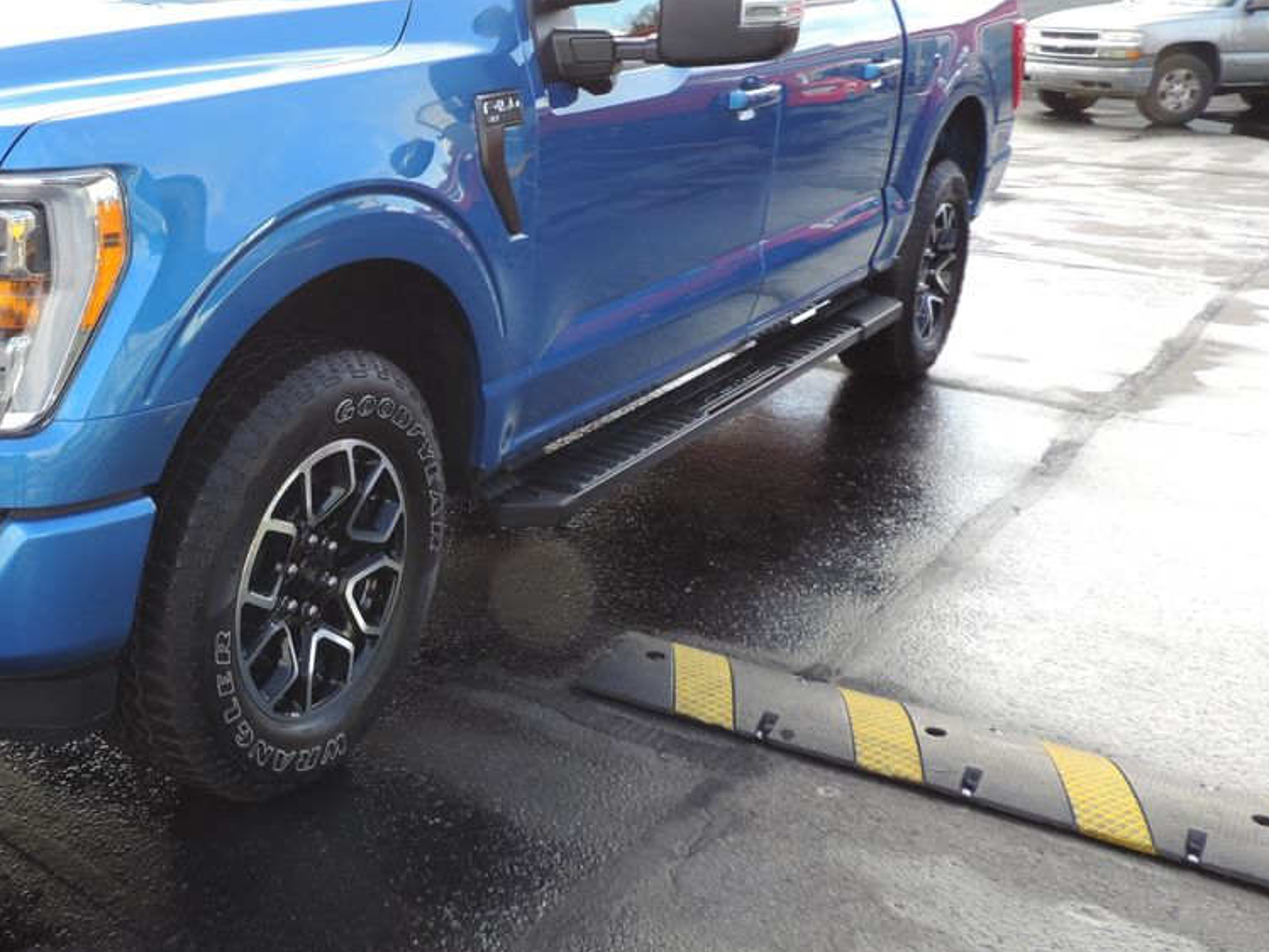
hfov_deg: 43.7
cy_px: 378
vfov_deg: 35.0
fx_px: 1503
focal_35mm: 41
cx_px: 258
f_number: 3
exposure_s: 1/125
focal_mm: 4.3
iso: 80
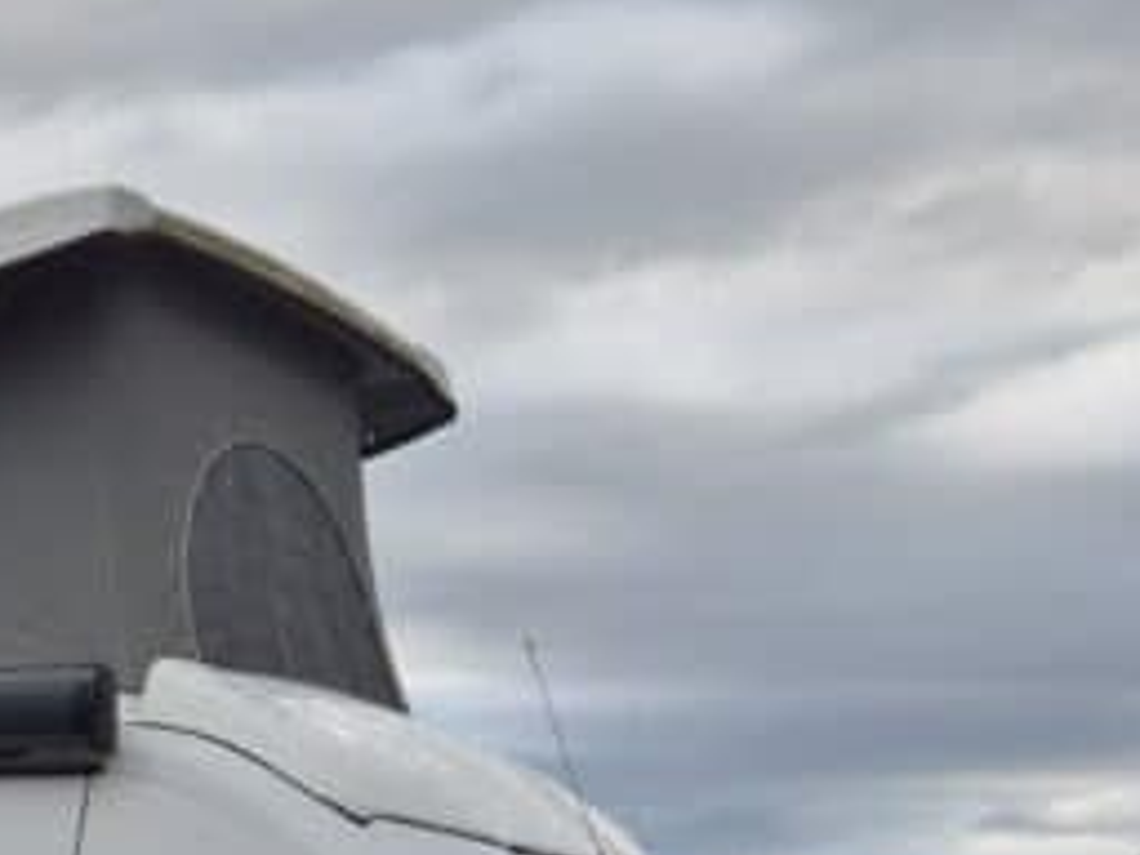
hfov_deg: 20.7
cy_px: 842
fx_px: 3030
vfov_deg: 15.8
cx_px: 18
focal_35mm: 92
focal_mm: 5.4
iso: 25
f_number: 1.8
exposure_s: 1/1012
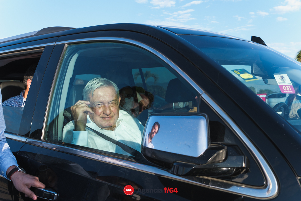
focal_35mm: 36
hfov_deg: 53.1
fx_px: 301
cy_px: 100
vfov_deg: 36.9
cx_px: 150
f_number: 5.6
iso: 160
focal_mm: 24
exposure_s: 1/500
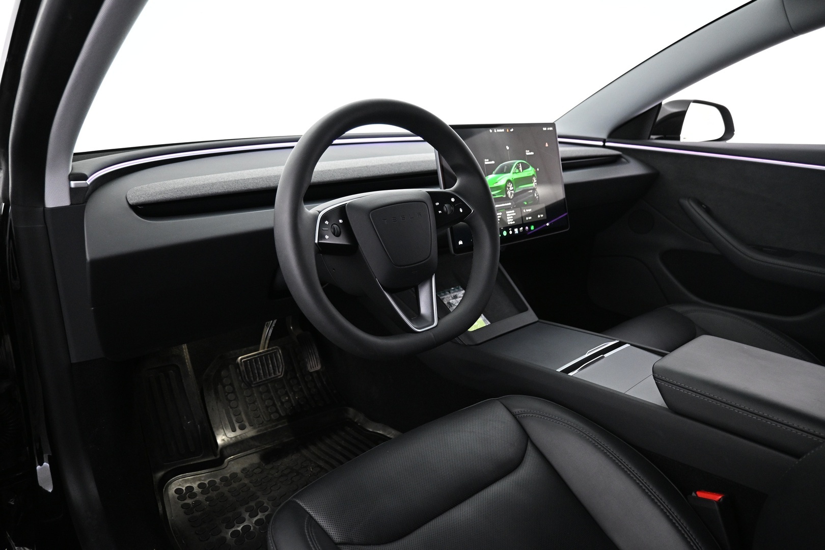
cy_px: 275
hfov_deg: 73.7
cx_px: 412
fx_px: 550
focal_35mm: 24
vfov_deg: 53.1
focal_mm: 16
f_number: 3.5
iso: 1600
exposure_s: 1/20
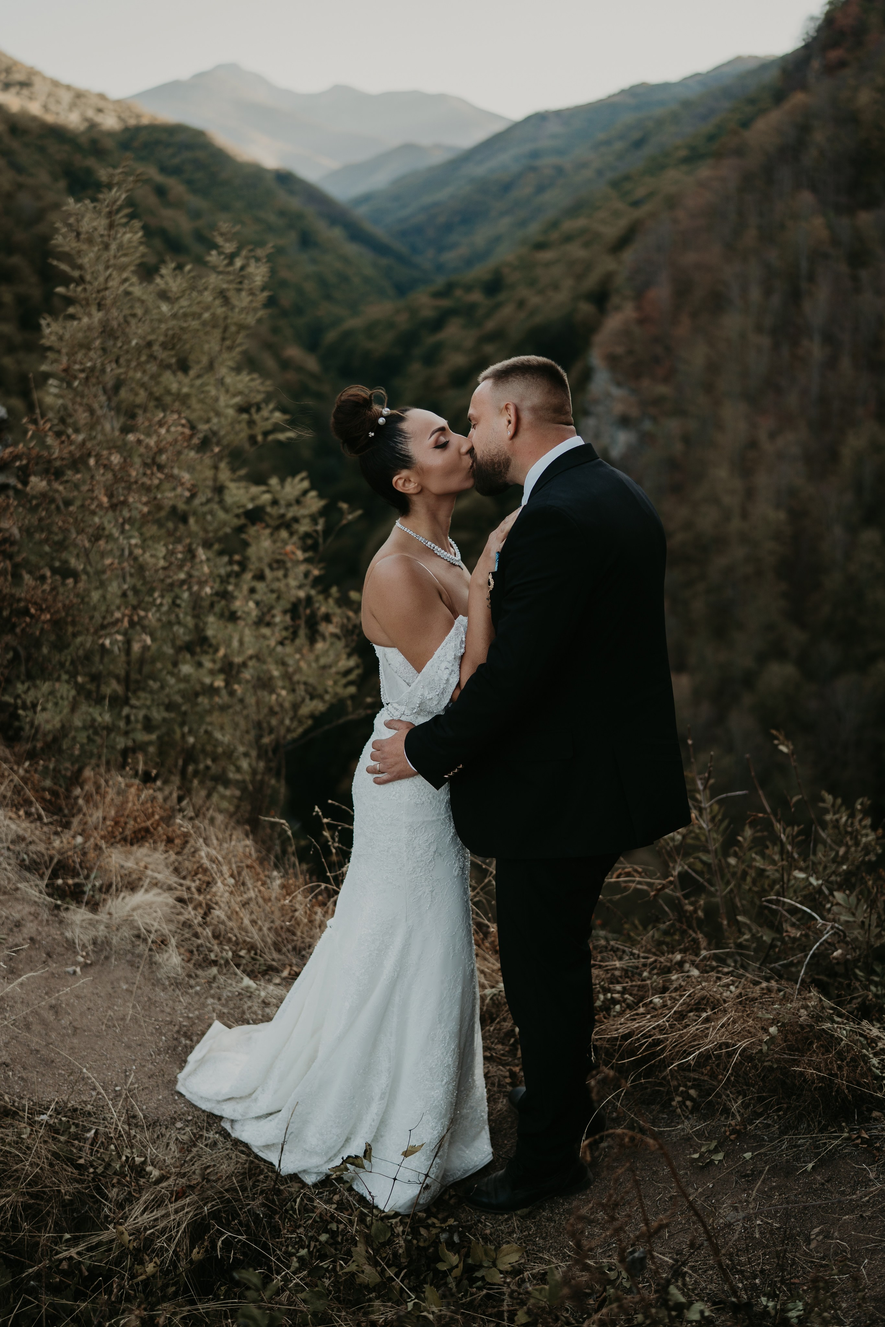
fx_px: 1291
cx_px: 442
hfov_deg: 37.9
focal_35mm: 35
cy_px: 664
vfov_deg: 54.4
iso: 125
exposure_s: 1/640
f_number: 1.6
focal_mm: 35
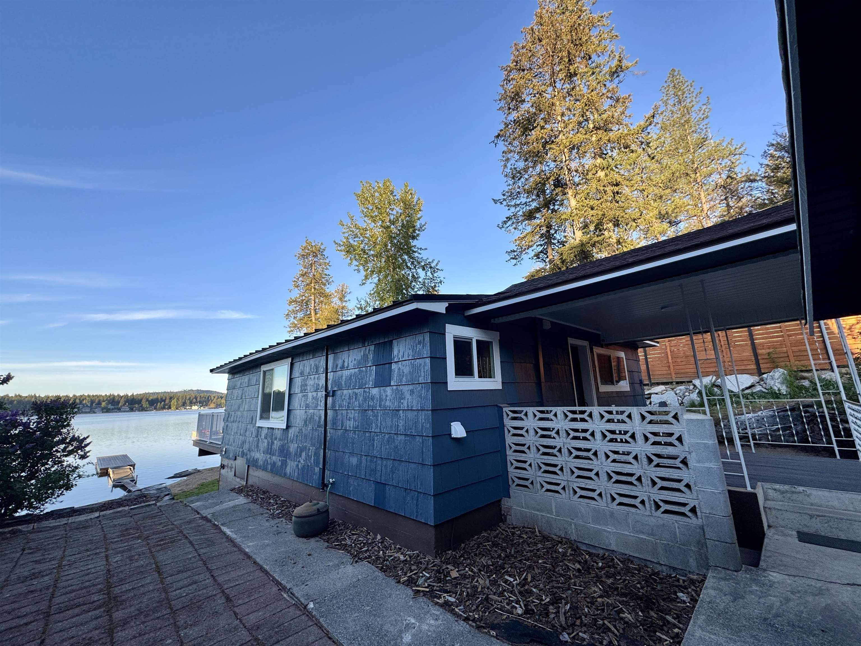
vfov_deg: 85.7
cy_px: 323
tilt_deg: +12.7
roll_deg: +2.2
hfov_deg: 102.1
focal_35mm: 14
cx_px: 430
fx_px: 348
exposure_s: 1/321
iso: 40
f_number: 2.2
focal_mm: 2.22
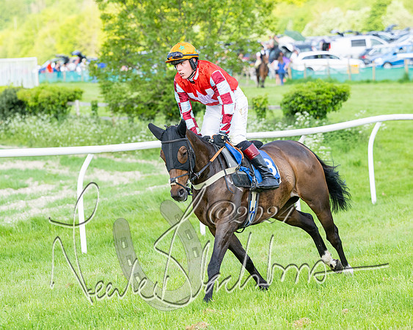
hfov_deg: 10.2
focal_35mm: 190
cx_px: 186
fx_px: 2316
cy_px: 150
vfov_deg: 8.2
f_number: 4
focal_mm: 125
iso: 400
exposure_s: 1/1250
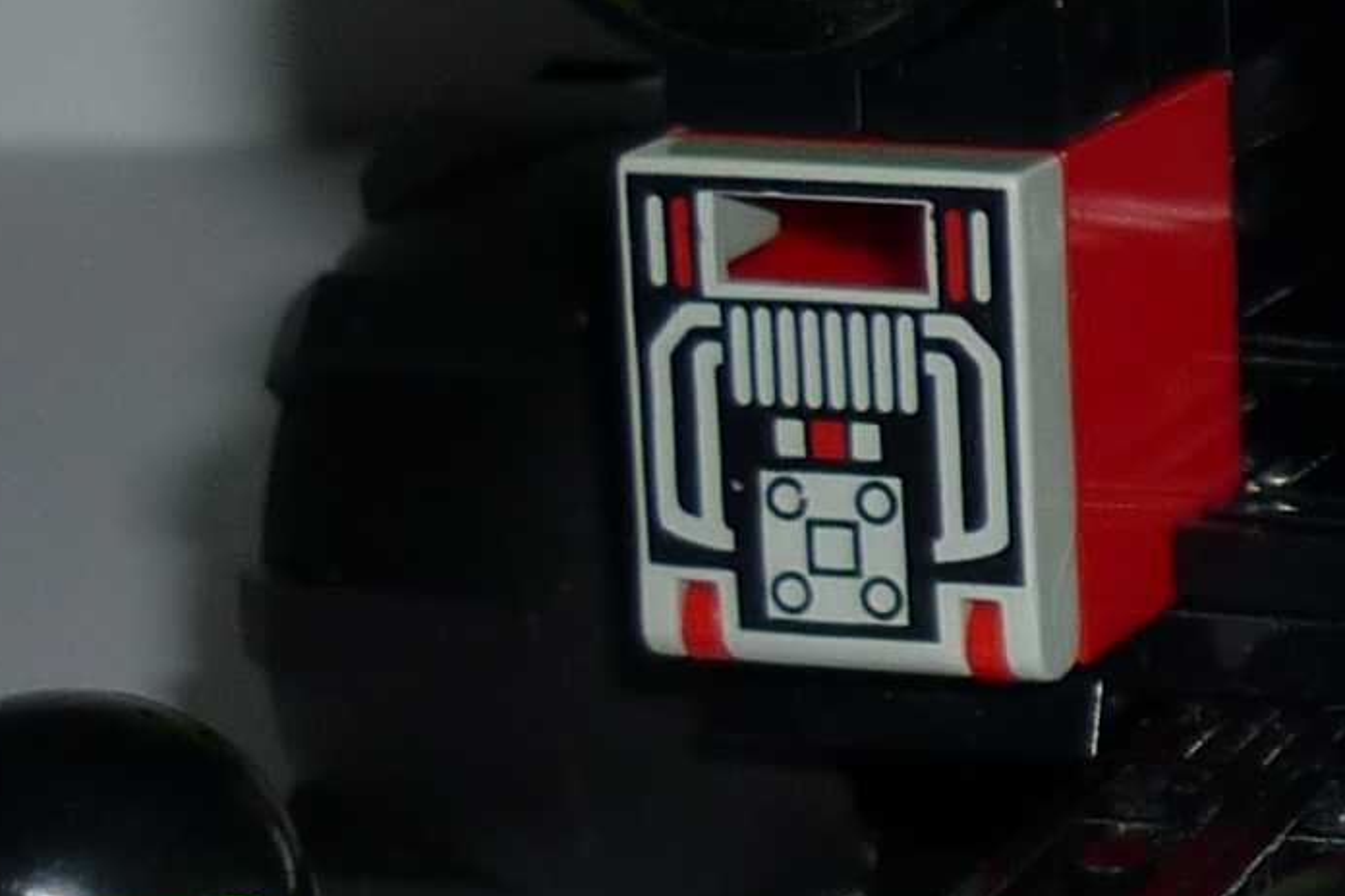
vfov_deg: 8.5
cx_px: 2012
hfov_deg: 12.2
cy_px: 718
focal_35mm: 161
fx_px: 6015
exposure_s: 1/60
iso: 100
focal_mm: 5.5
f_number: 2.8
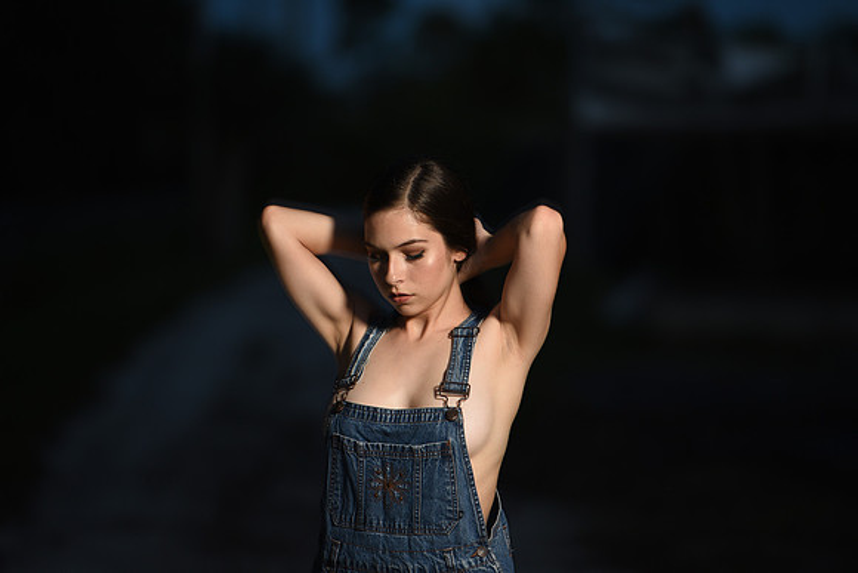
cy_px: 286
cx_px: 429
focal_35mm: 200
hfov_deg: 10.3
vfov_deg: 6.9
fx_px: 4768
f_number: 3.5
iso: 500
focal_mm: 200
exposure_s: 1/80
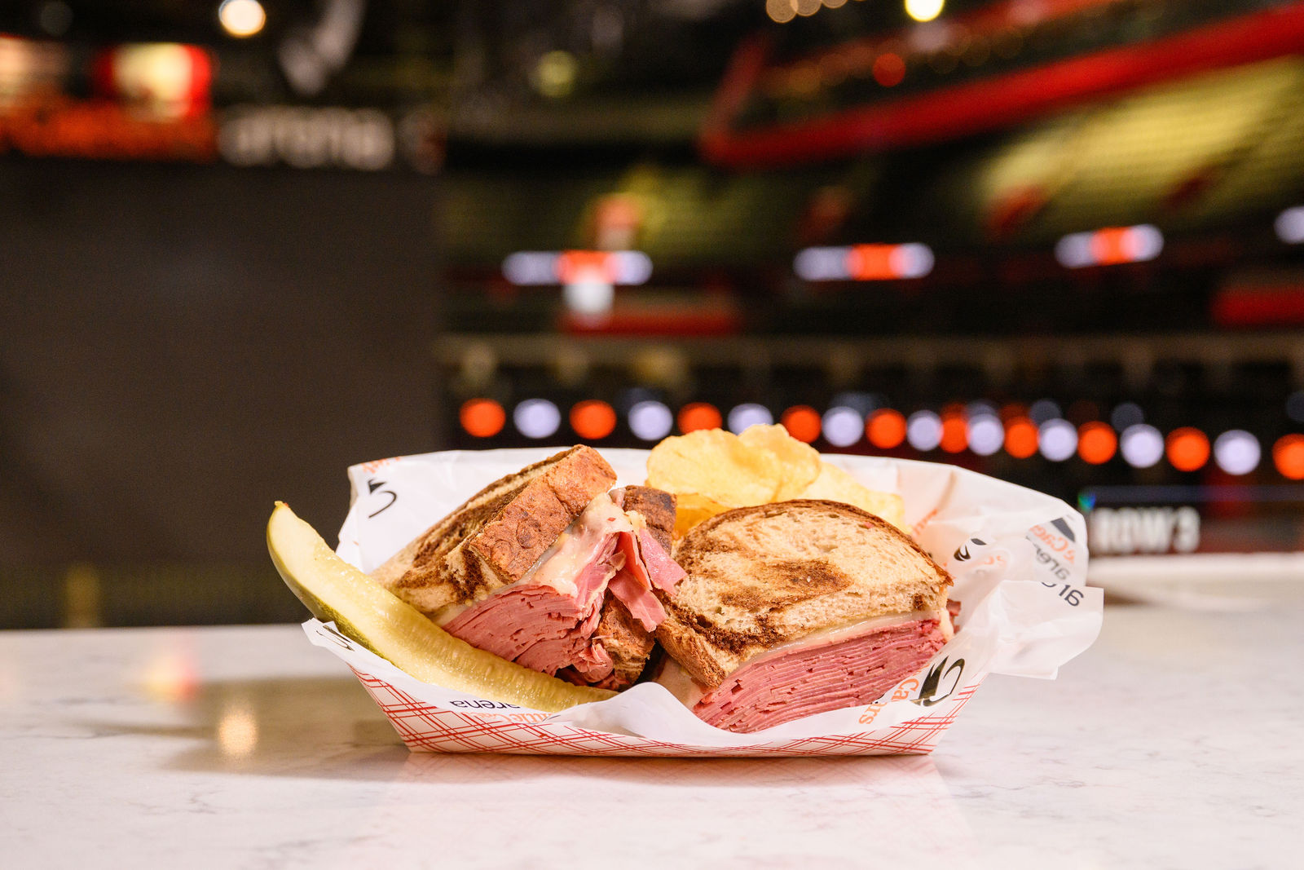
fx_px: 2115
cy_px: 416
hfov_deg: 34.3
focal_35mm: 58
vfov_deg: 23.2
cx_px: 684
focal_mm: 51
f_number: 5
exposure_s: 1/125
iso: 1250
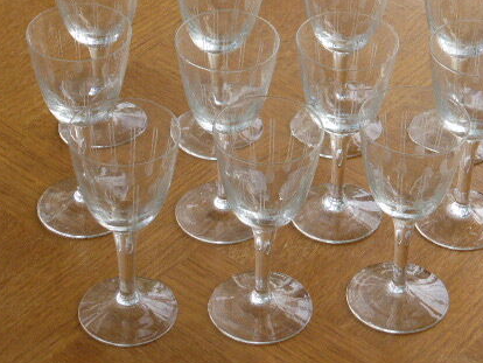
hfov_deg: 16.1
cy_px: 118
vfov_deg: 12.1
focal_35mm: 122
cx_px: 301
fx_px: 1703
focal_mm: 13.3
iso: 400
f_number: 5
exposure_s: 1/250
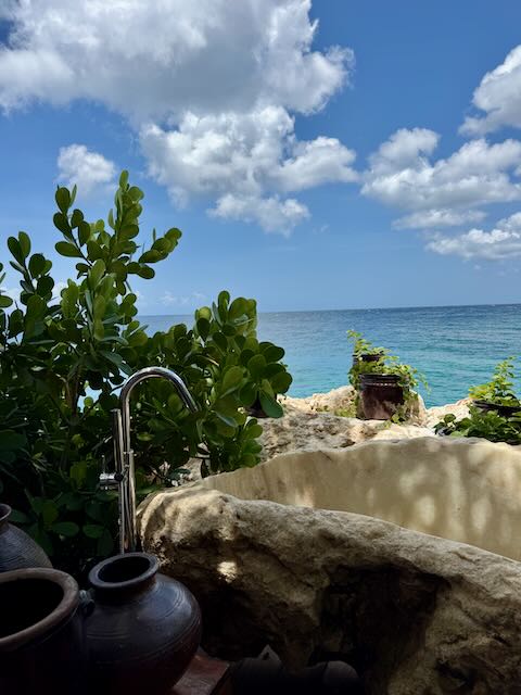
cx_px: 260
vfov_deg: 71.6
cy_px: 348
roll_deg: +2.3
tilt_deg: -4.8
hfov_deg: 56.8
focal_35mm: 24
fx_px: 482
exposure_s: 1/5814
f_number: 1.78
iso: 80
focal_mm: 6.76
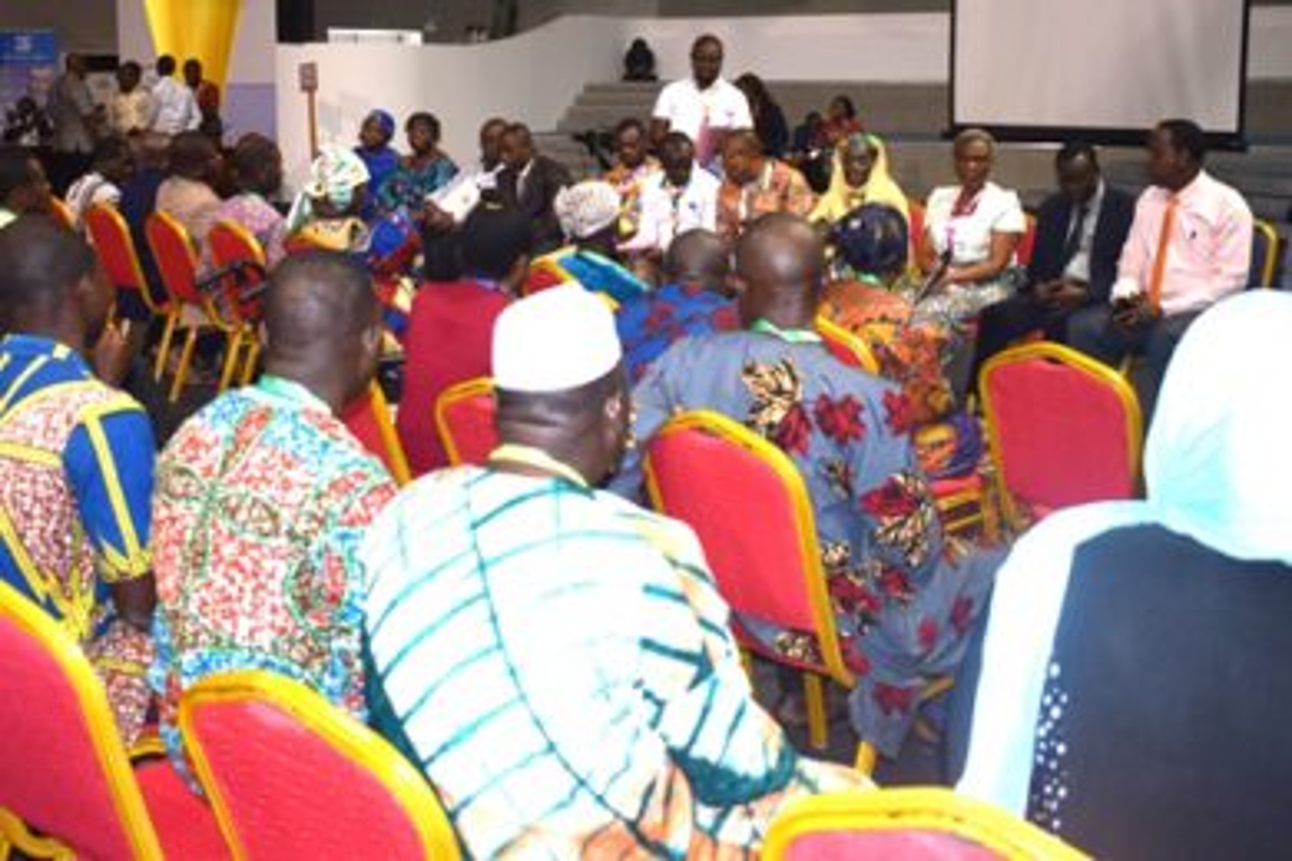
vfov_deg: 43.6
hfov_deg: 61.9
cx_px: 646
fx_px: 1077
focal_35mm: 30
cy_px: 430
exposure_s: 1/60
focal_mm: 20
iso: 900
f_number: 3.5
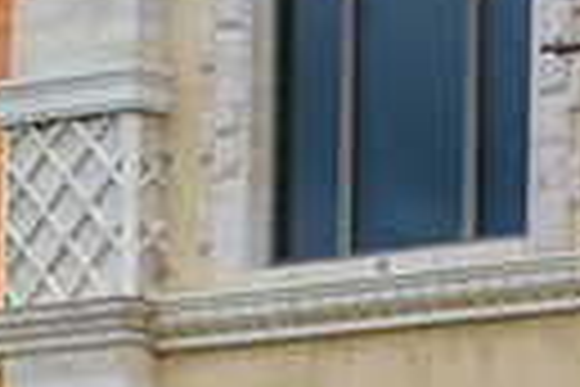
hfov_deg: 6.4
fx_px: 5091
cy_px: 695
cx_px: 1124
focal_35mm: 316
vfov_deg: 4.3
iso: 400
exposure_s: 1/3200
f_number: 2.8
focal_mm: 70
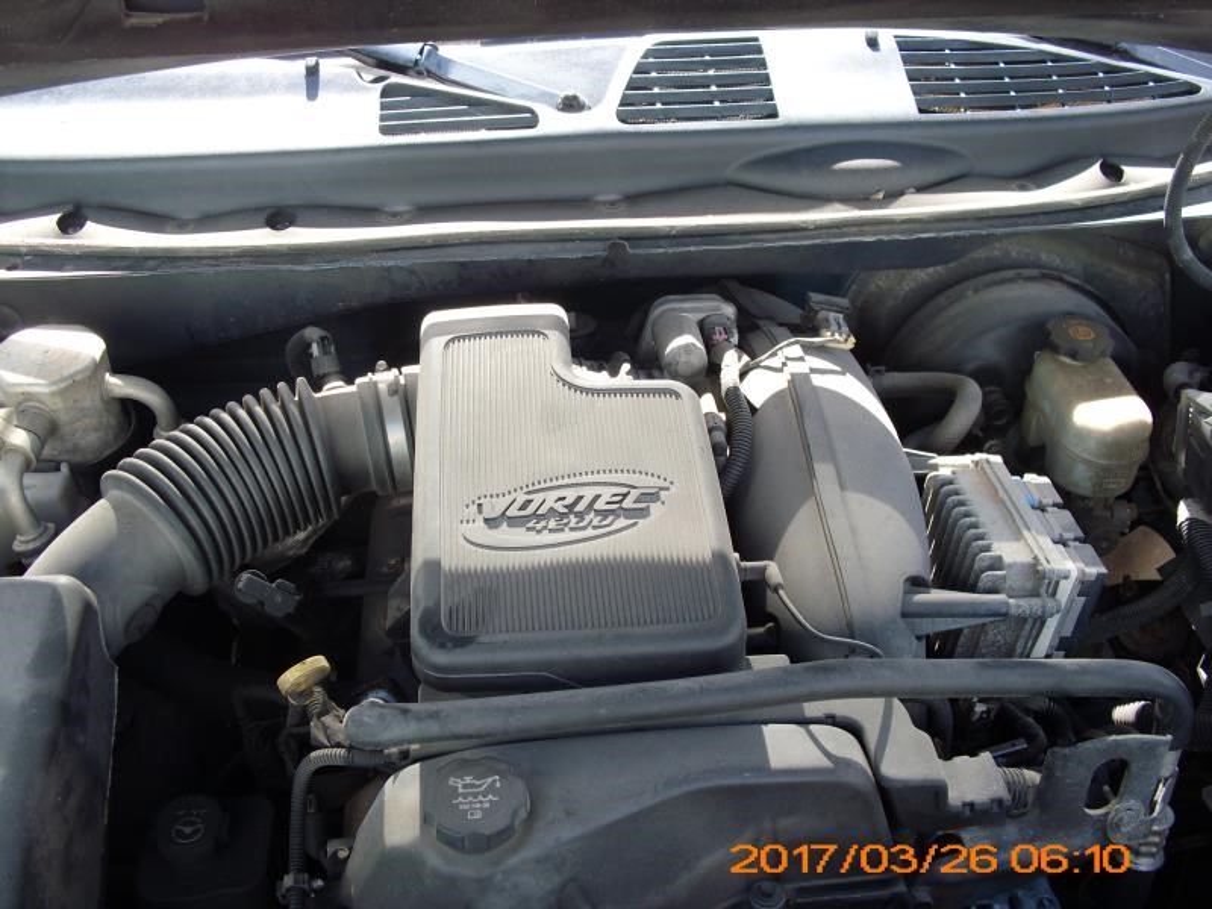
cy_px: 454
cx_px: 606
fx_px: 1260
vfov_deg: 39.7
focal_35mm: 36
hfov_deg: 51.4
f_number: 3.1
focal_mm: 6.3
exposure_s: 1/125
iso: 80
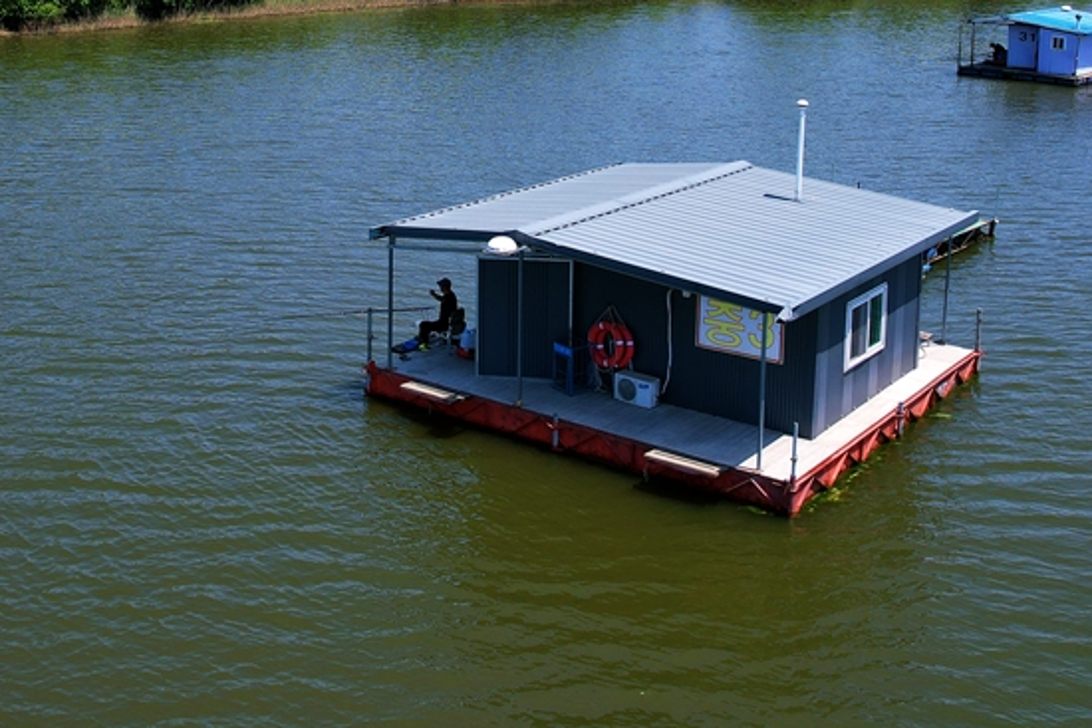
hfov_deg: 42.3
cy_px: 76
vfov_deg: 28.2
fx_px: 1396
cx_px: 389
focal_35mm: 46
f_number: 2.8
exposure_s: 1/2000
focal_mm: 8.38
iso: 110
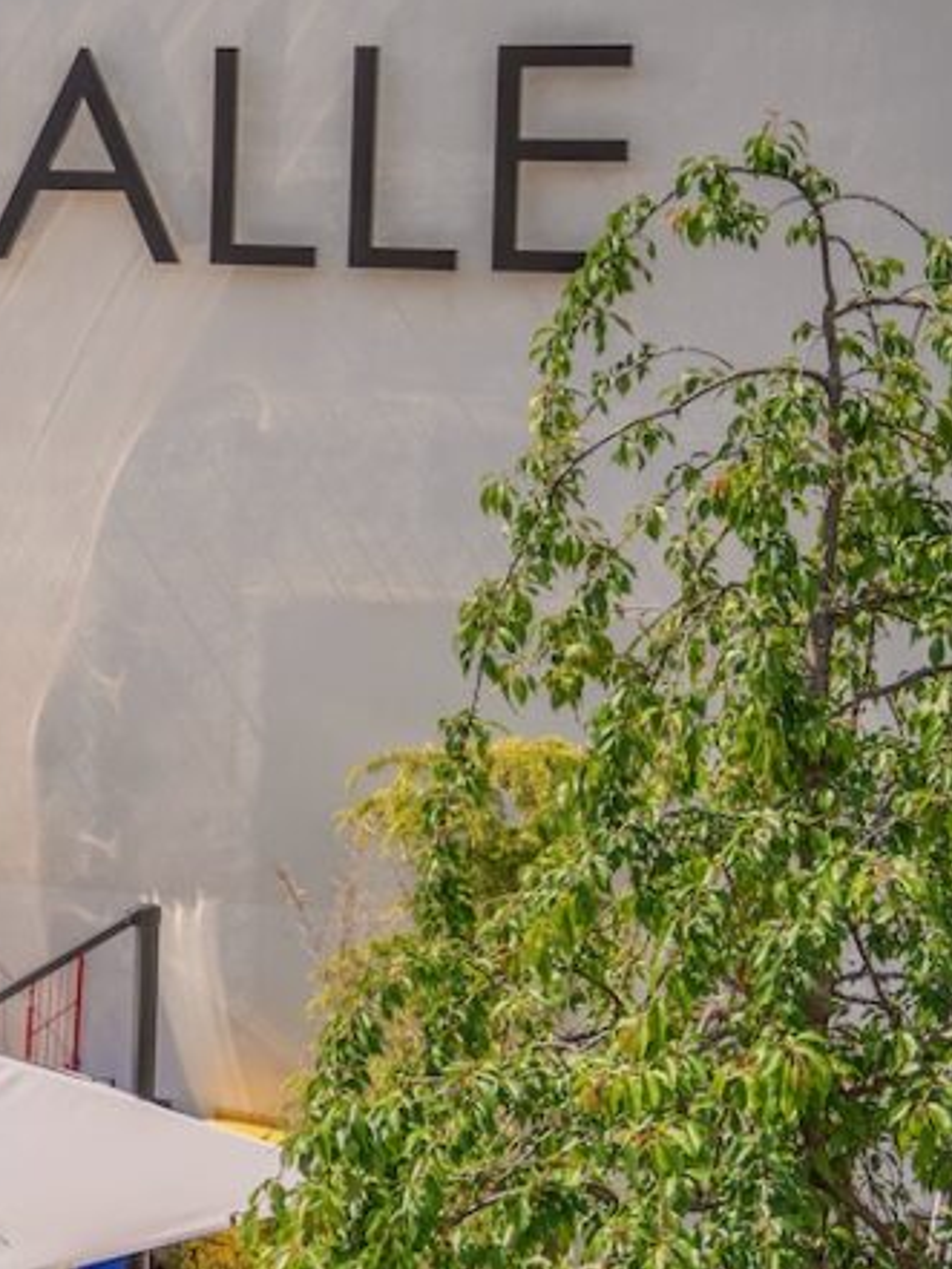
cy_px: 1001
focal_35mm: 76
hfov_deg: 17.3
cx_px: -521
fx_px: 2775
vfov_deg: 25.3
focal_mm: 31.3
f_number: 2.8
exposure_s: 1/3200
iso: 100
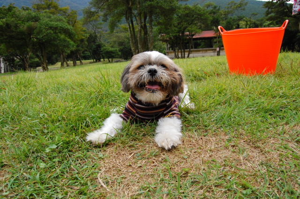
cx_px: 150
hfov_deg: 67.5
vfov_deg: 47.7
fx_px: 225
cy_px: 100
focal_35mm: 27
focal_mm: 18
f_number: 9
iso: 400
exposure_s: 1/320
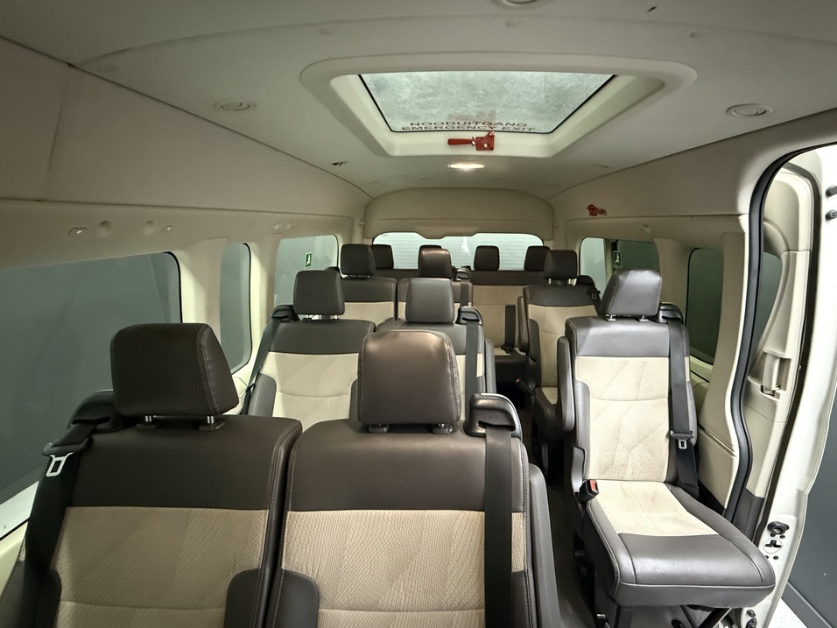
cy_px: 332
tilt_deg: -17.0
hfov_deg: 98.0
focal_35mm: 15
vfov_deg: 81.7
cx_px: 446
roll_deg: -0.8
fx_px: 363
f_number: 2.2
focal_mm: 2.22
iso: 1250
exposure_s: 1/33
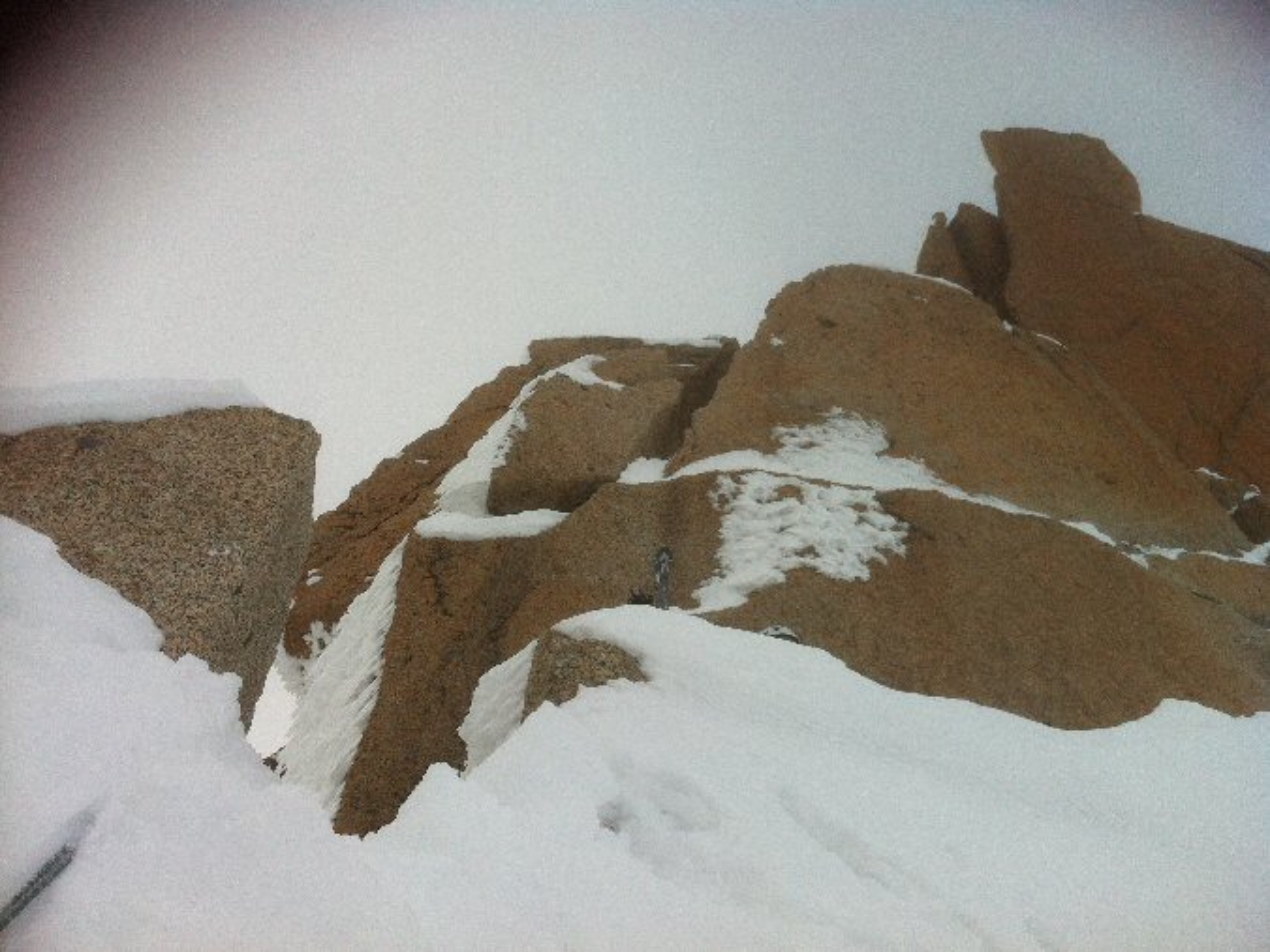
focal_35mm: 35
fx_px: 1284
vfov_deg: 40.7
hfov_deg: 52.6
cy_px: 476
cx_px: 635
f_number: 2.8
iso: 80
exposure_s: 1/862
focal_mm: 3.85
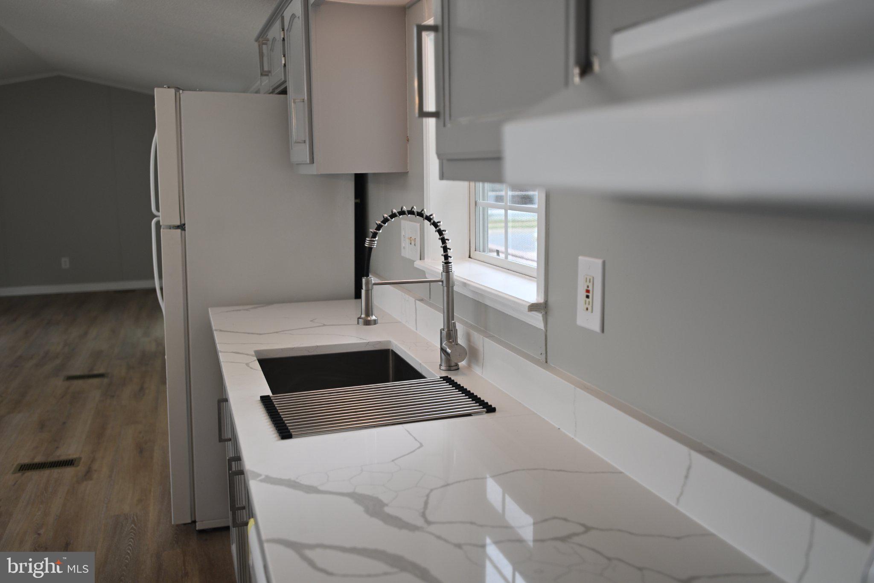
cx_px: 437
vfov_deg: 41.1
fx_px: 777
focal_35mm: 32
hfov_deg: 58.7
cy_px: 292
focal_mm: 32
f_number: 2.8
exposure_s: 1/160
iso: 200
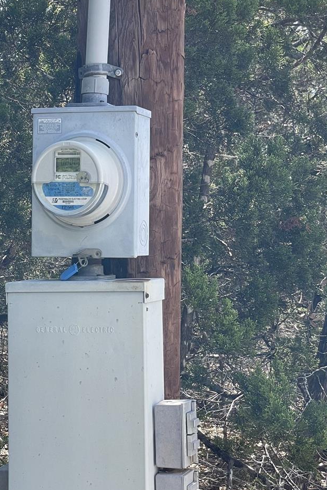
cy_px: 212
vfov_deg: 22.9
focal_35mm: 89
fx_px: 1213
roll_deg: +1.5
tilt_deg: +4.2
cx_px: 107
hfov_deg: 15.3
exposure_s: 1/280
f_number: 2
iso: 25
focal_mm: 6
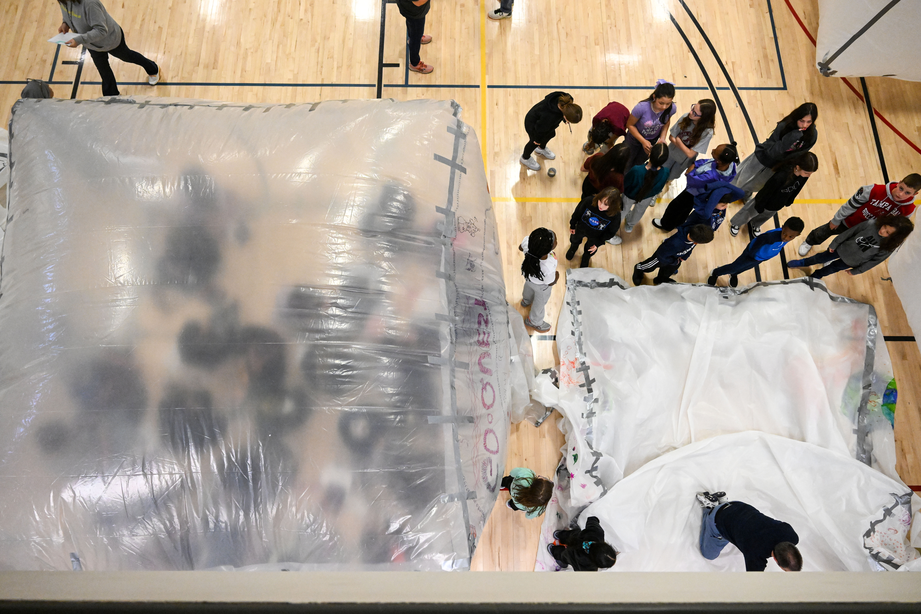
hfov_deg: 73.7
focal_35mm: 24
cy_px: 307
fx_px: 614
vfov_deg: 53.1
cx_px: 460
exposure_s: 1/500
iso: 6400
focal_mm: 24
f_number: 4
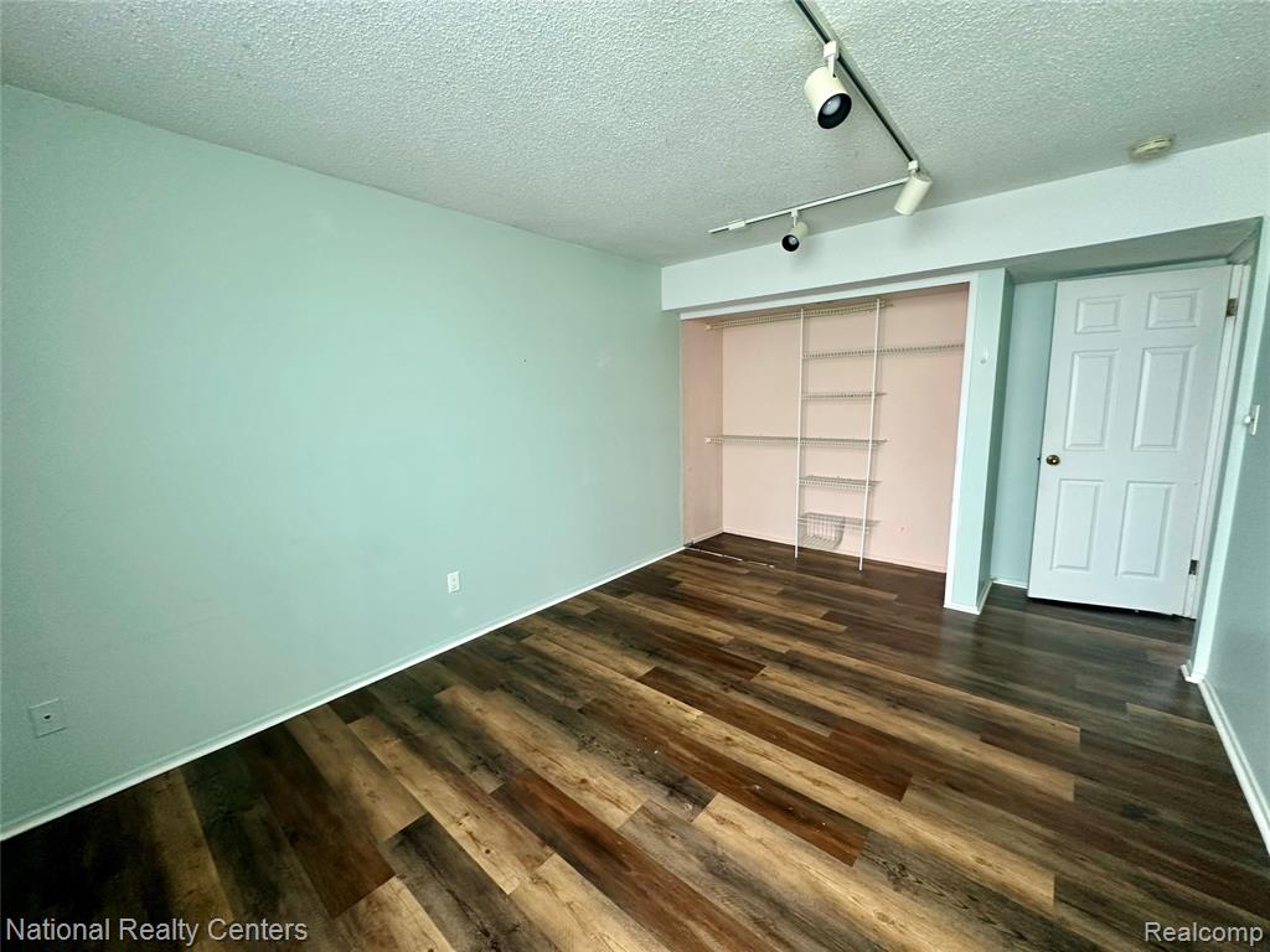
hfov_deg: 102.1
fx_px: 514
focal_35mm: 14
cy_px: 476
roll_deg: +0.3
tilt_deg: -8.5
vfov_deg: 85.7
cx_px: 635
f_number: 2.2
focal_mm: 2.22
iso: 250
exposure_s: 1/60
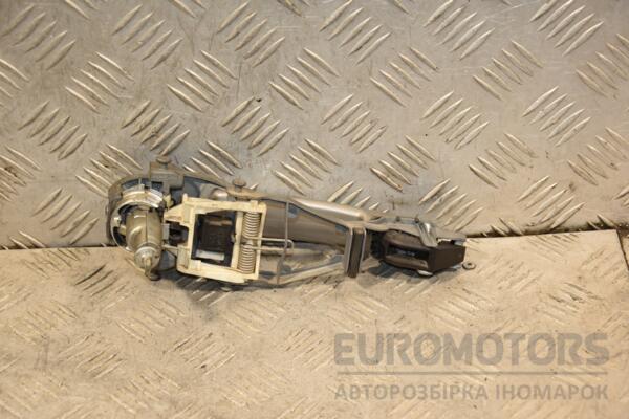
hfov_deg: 21.9
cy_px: 210
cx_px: 314
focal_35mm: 93
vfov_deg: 14.7
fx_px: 1625
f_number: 5.3
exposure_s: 1/160
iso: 800
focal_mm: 62
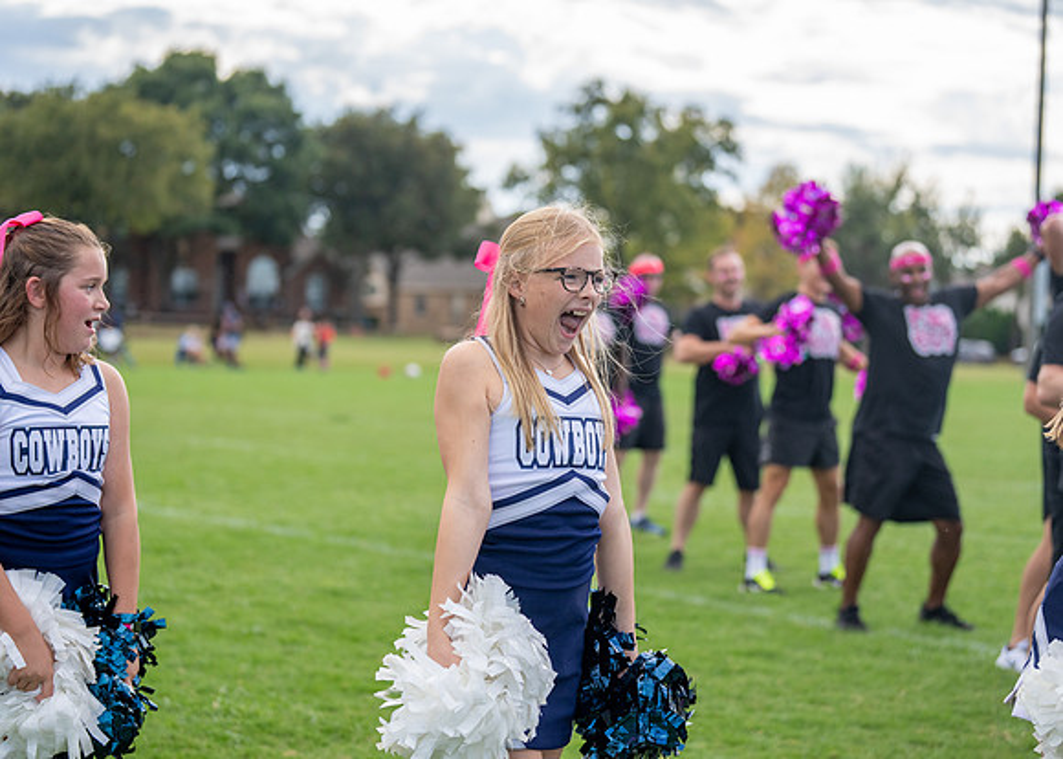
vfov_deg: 18.8
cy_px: 380
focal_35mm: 76
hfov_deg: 26.2
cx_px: 532
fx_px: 2288
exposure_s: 1/4000
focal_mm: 70
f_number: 2.8
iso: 500
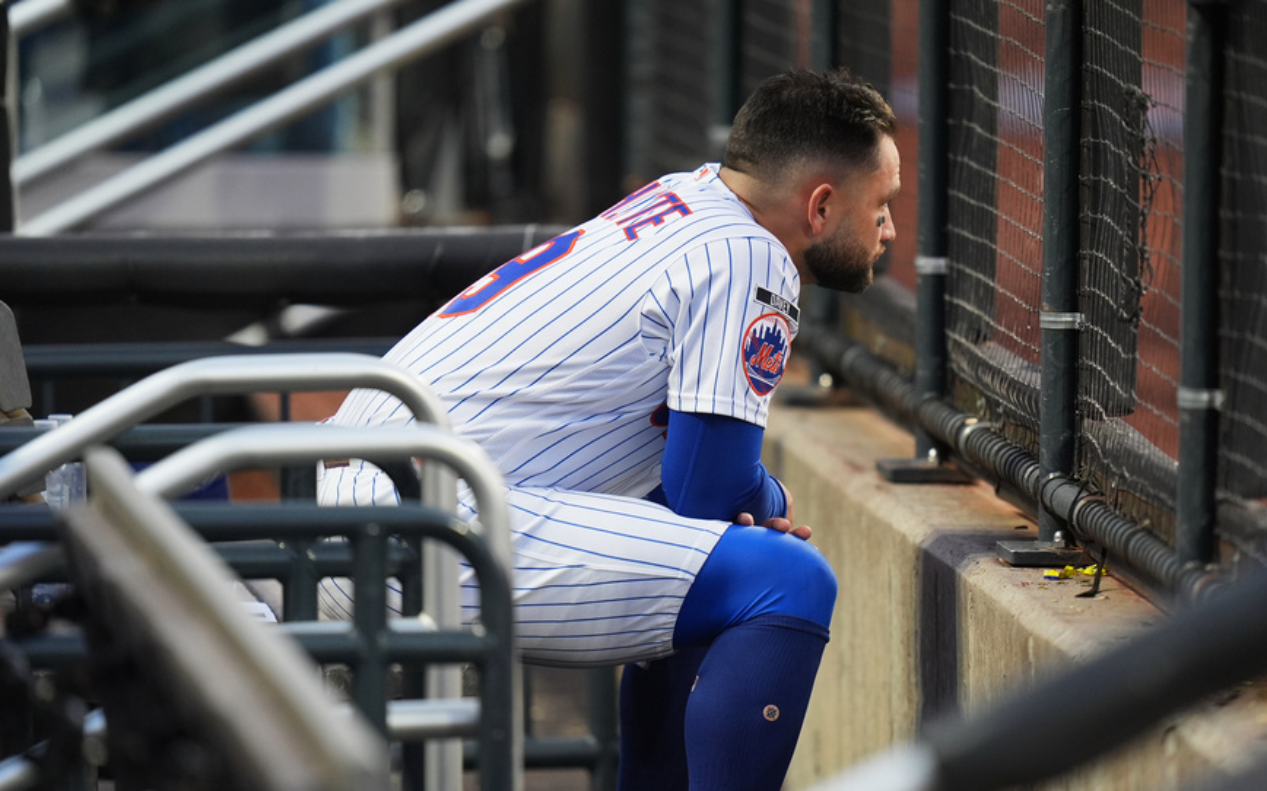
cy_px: 394
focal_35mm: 481
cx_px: 740
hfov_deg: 4.4
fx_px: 16605
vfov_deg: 2.7
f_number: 2.8
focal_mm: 400
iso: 1250
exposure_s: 1/1500
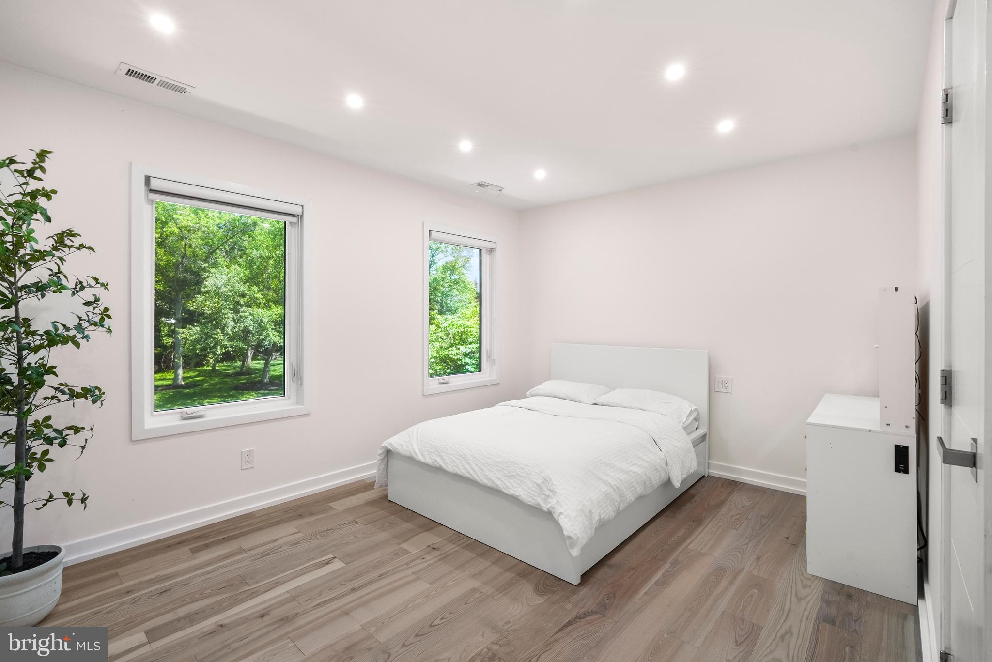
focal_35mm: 16
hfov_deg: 96.7
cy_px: 331
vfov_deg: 73.8
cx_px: 496
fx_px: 441
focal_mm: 16
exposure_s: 1/8
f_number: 10
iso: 800
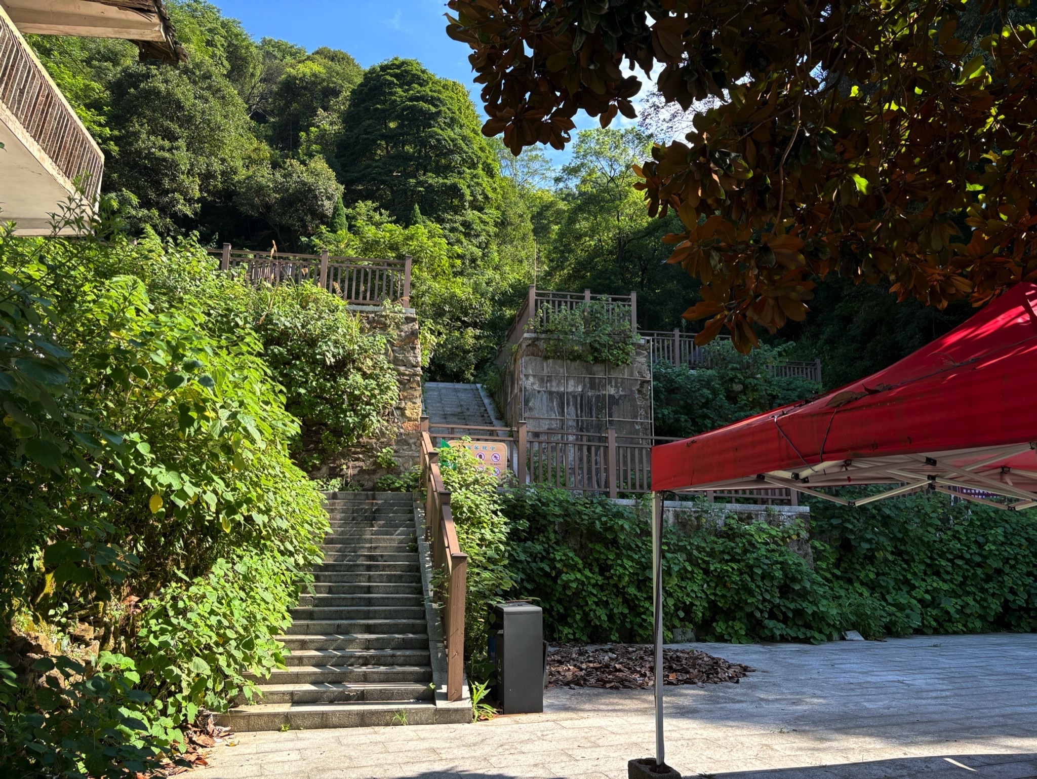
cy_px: 390
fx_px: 779
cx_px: 518
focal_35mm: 26
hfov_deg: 67.3
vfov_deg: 53.1
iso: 50
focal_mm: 5.96
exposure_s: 1/525
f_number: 1.6
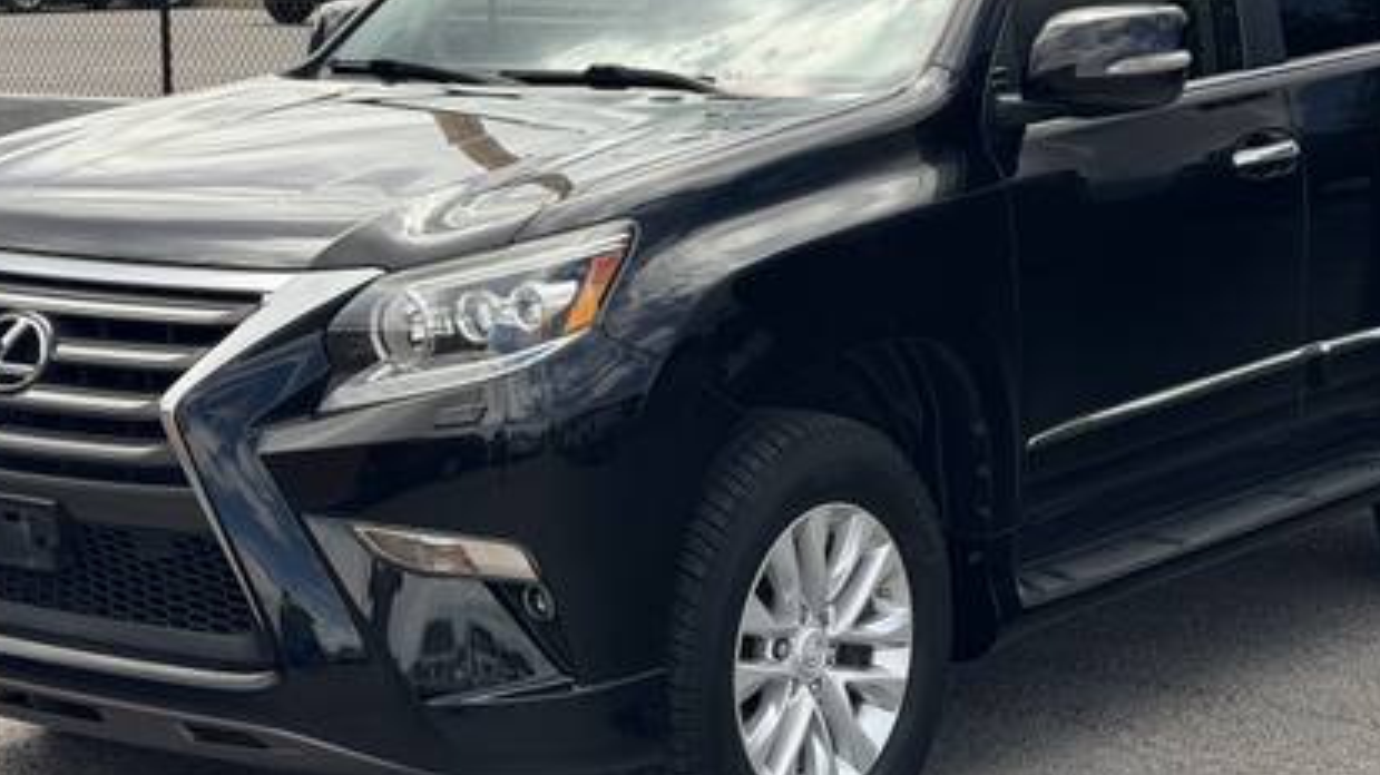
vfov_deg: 14.9
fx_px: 2963
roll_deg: +0.8
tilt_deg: -4.4
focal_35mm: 81
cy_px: 257
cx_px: 702
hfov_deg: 26.2
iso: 80
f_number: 1.78
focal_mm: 6.76
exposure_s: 1/1070
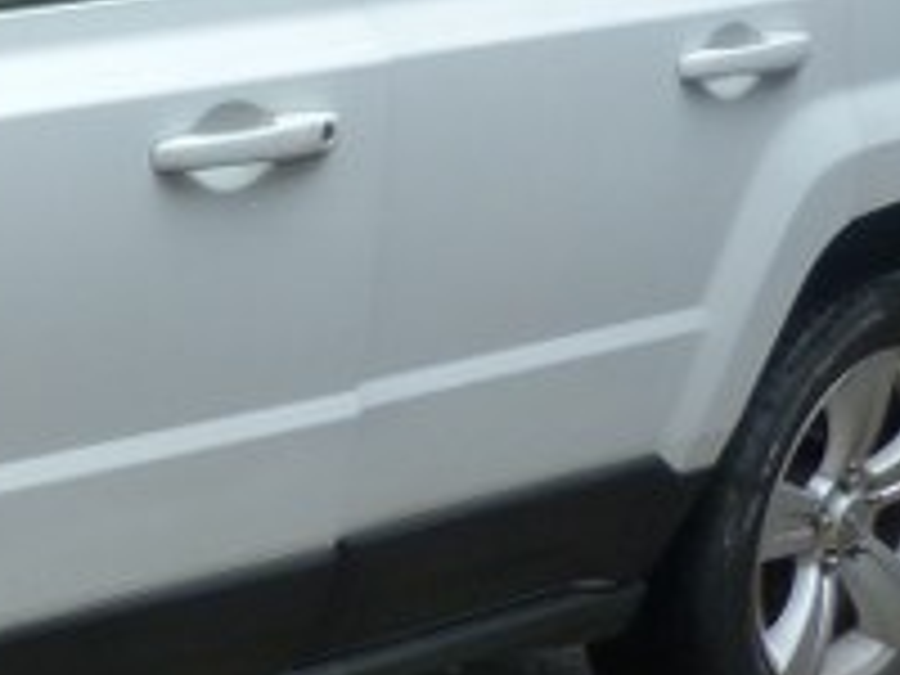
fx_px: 2600
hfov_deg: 17.1
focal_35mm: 100
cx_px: -572
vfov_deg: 14.7
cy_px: 554
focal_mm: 4.5
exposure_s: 1/100
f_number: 2.8
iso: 125
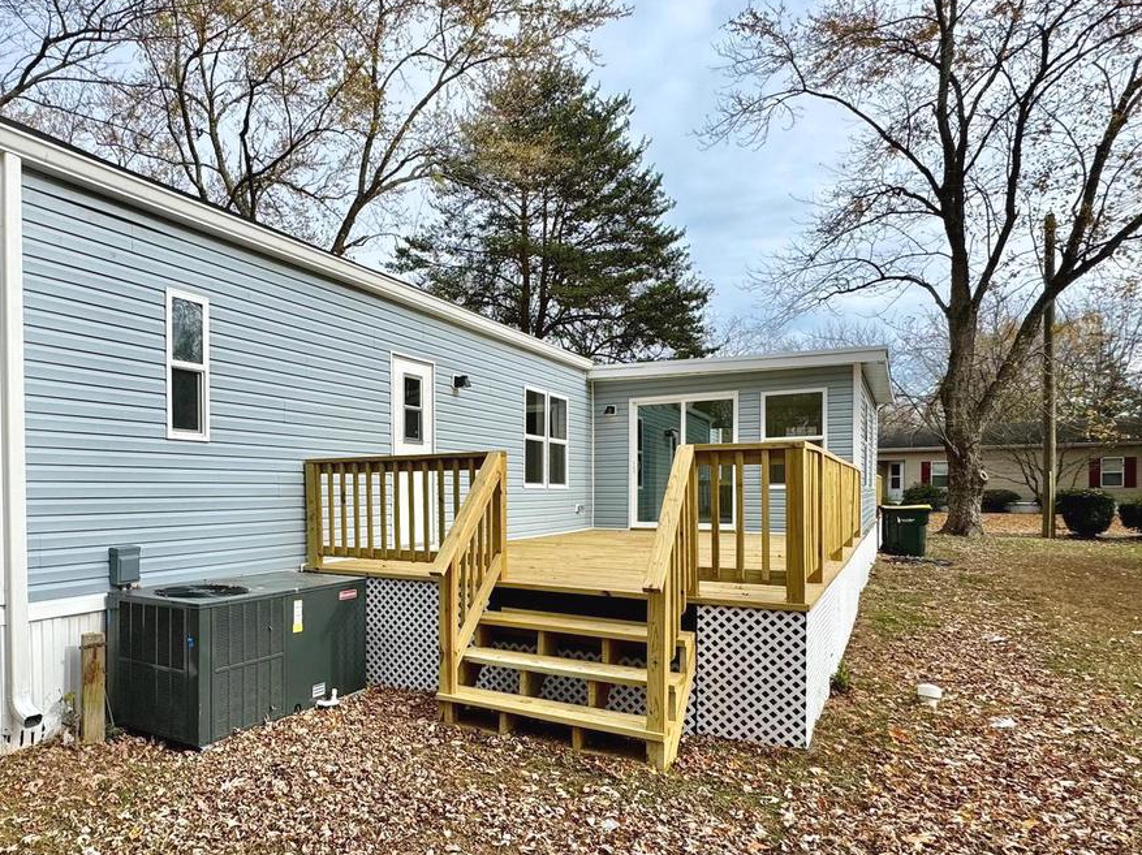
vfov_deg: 58.5
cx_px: 335
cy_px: 501
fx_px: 758
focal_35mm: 23
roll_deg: -0.2
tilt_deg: -1.1
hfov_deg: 70.6
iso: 50
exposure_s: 1/1299
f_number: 2.2
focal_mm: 2.22
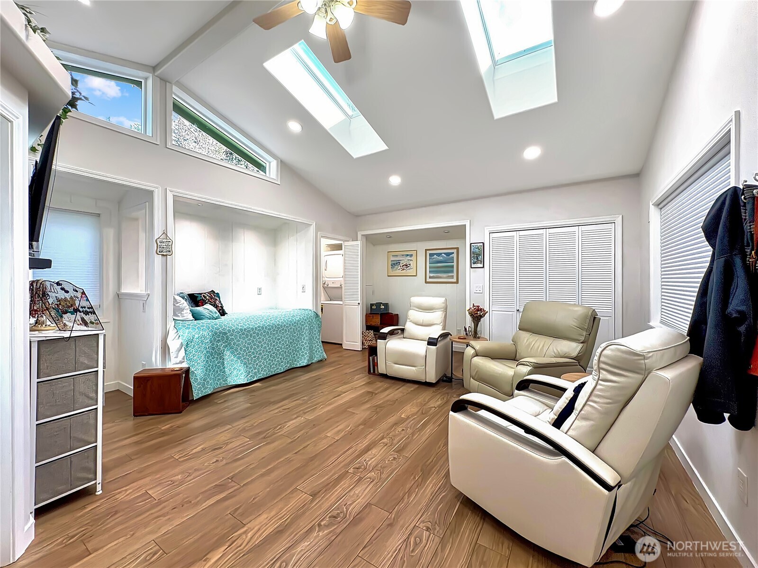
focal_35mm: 14
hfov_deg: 102.1
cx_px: 379
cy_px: 284
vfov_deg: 85.7
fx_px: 307
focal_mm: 2.22
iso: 80
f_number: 2.2
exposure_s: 1/120
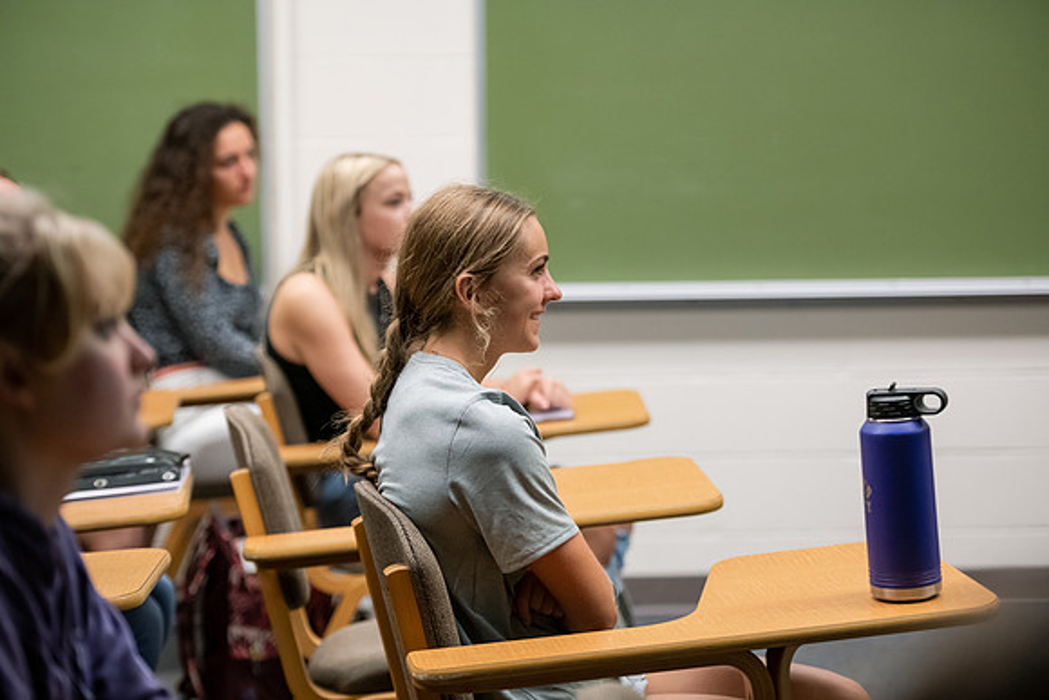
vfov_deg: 13.7
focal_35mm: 100
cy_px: 350
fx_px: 2914
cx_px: 524
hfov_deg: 20.4
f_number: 3.2
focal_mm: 100
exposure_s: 1/200
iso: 2500
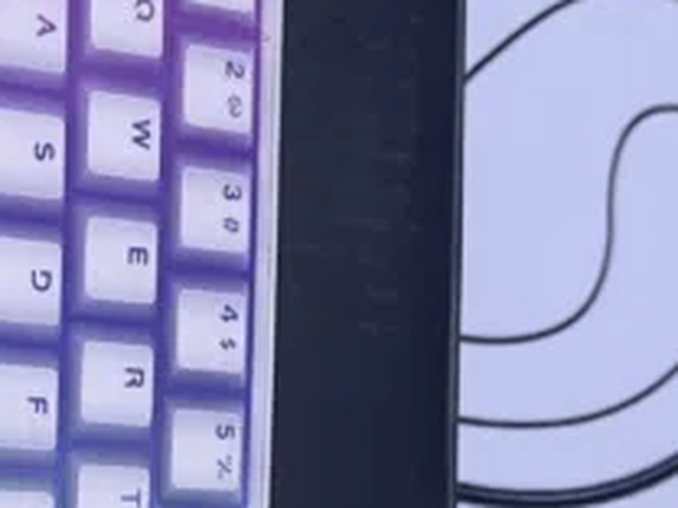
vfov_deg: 17.0
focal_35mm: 80
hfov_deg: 22.5
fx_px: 1567
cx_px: -137
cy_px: 713
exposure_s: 1/62
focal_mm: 5.7
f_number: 1.5
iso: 64
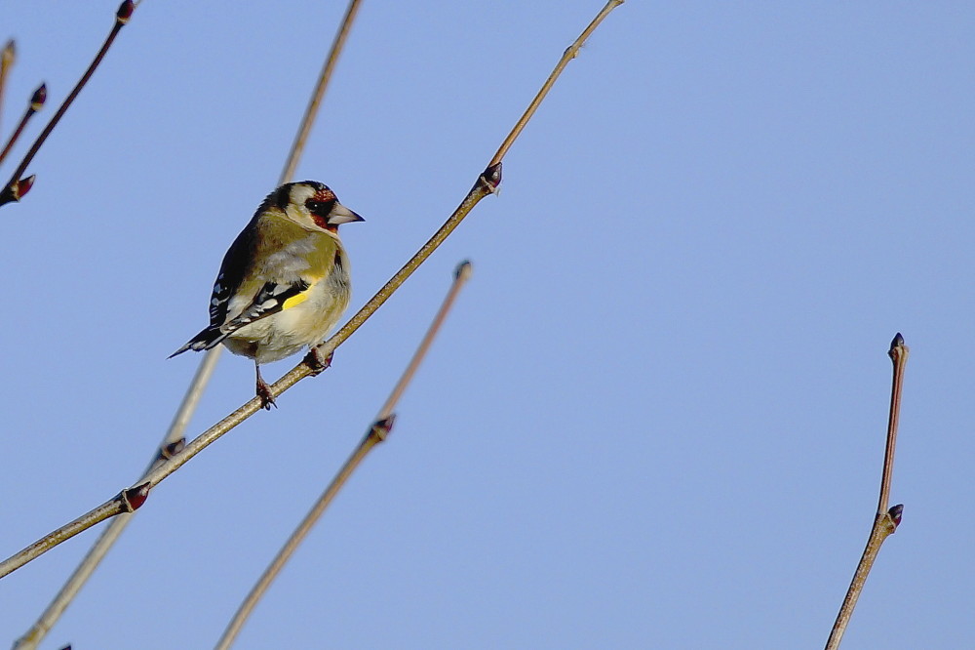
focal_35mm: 560
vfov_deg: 2.5
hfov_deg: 3.7
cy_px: 325
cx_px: 488
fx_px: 15161
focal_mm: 560
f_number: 6.3
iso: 400
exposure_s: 1/1250
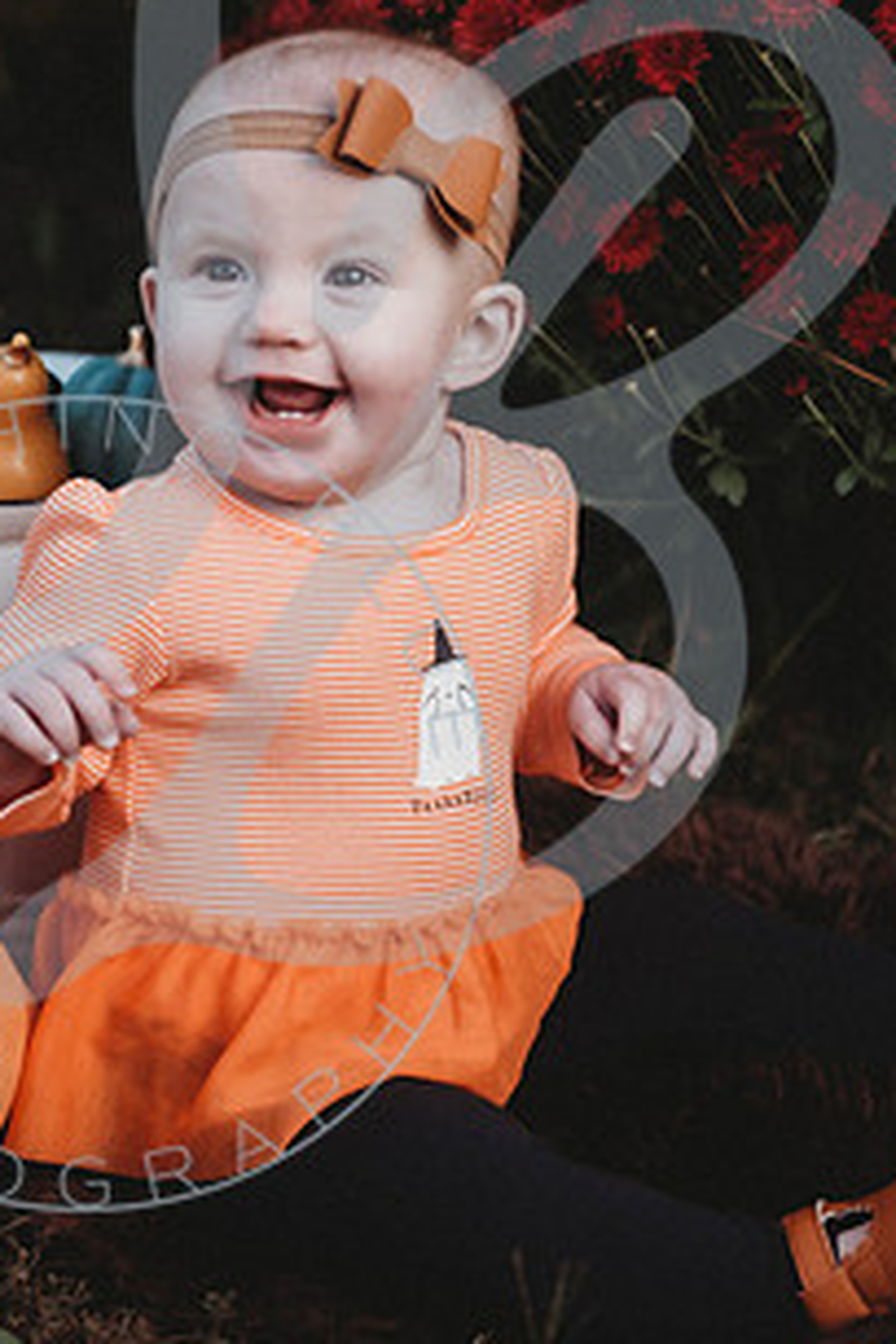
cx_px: 281
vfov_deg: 21.0
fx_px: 3621
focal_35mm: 97
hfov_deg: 14.1
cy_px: 470
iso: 100
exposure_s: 1/250
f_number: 2.8
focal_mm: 66
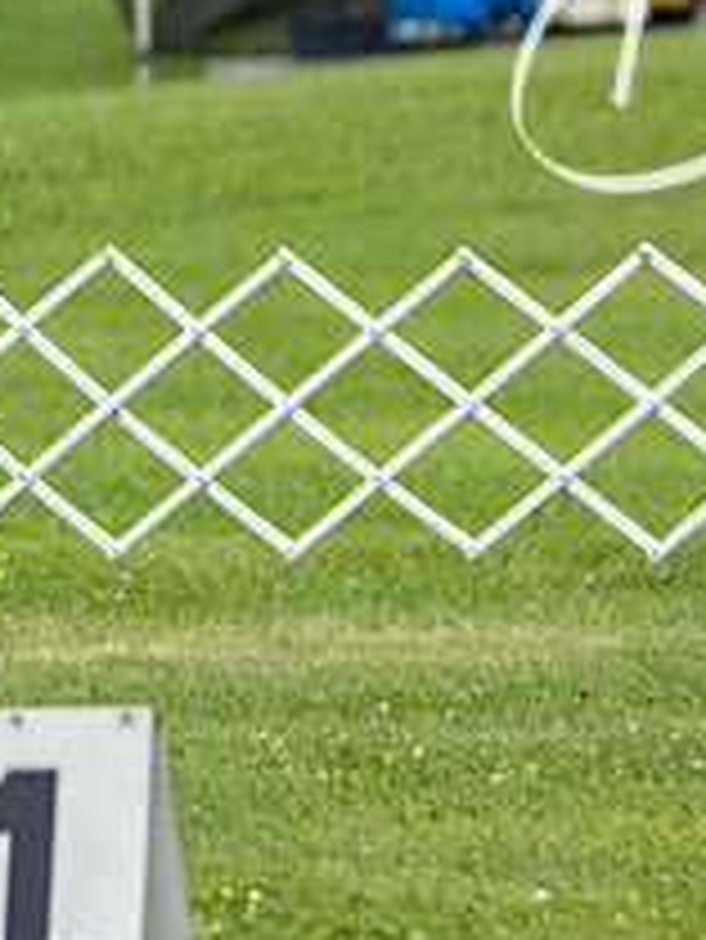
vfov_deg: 4.5
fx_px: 11953
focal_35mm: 440
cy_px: 272
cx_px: 1165
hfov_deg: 3.4
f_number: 4
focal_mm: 165
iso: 320
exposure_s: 1/1000
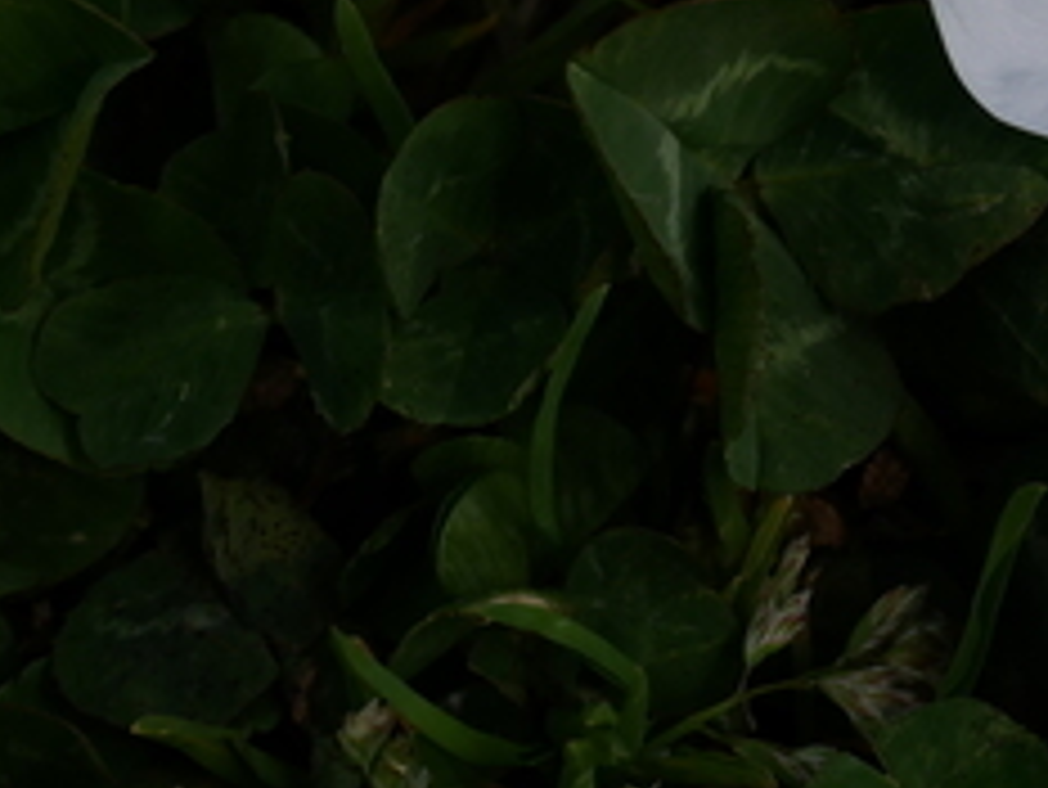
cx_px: 1327
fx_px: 4998
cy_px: -47
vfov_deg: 8.9
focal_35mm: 165
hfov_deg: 11.7
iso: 200
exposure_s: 1/400
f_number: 9
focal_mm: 32
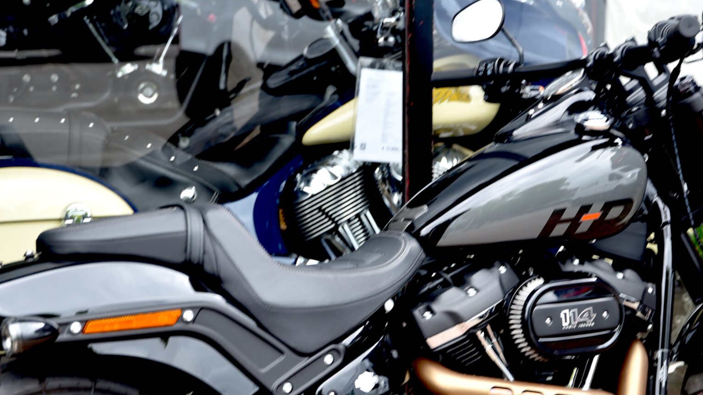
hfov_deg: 21.8
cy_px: 361
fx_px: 1827
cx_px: 385
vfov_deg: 12.3
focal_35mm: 98
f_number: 3.5
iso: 100
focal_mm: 56
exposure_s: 1/60
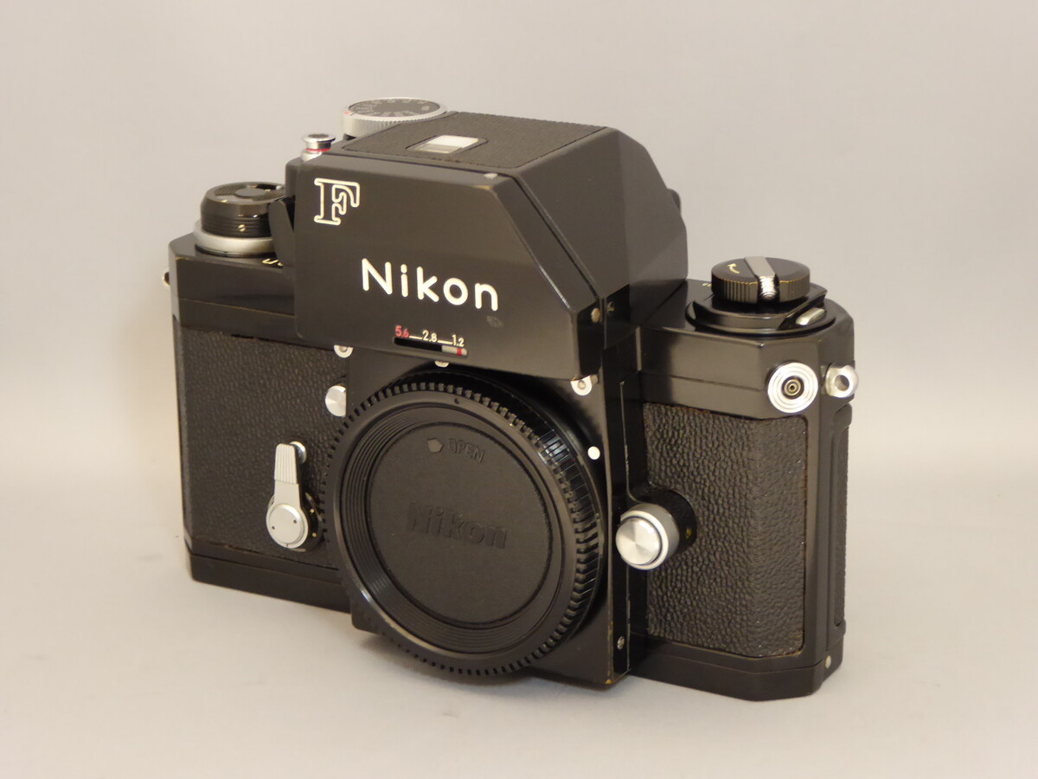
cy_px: 390
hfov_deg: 23.3
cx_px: 519
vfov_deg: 17.6
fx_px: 2519
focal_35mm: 84
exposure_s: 1/13
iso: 400
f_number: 4.8
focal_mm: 15
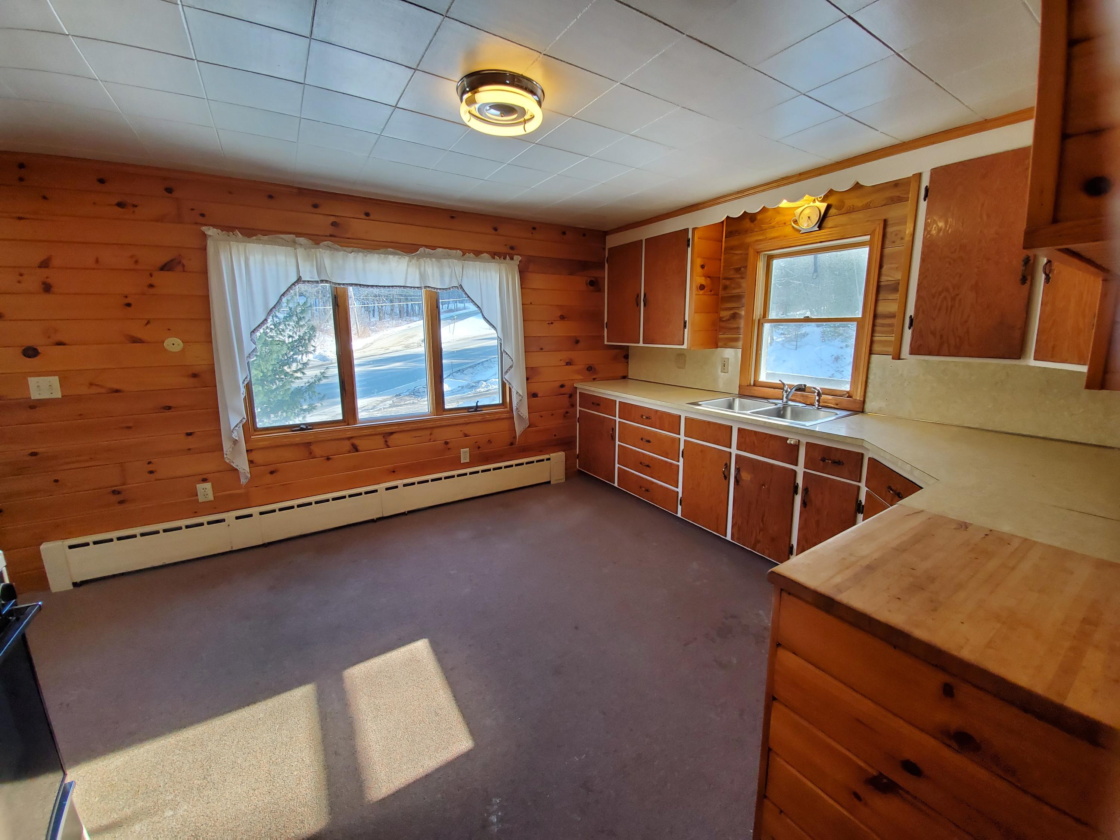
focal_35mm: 13
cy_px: 420
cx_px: 560
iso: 125
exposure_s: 1/59
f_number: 2.2
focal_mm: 1.8
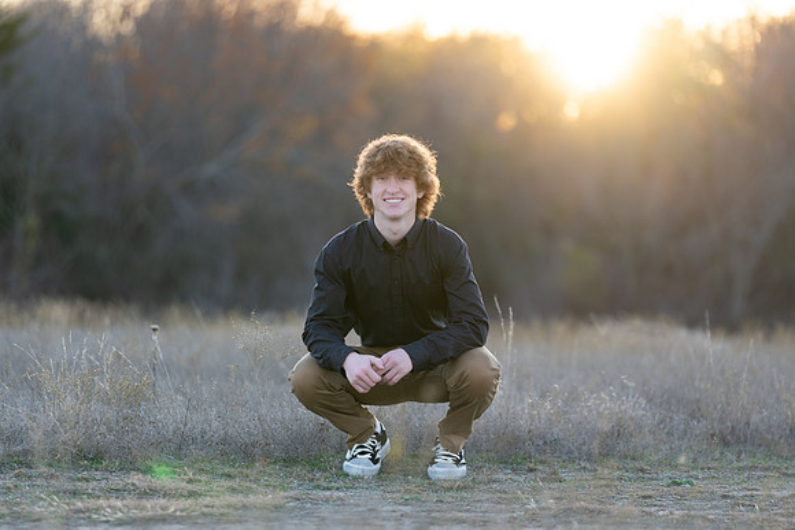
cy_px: 265
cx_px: 398
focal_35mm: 168
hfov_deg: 12.2
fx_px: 3706
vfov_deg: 8.2
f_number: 2.8
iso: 320
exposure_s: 1/320
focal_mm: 164
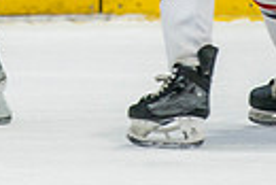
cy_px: -224
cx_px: 40
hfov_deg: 1.6
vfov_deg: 1.1
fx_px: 9770
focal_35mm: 1273
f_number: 2.8
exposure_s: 1/640
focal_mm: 200
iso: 1250
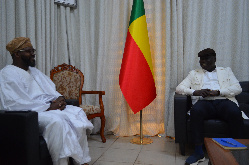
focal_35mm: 33
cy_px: 82
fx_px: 228
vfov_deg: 39.8
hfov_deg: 57.3
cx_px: 124
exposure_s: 1/50
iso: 800
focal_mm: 22
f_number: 3.8
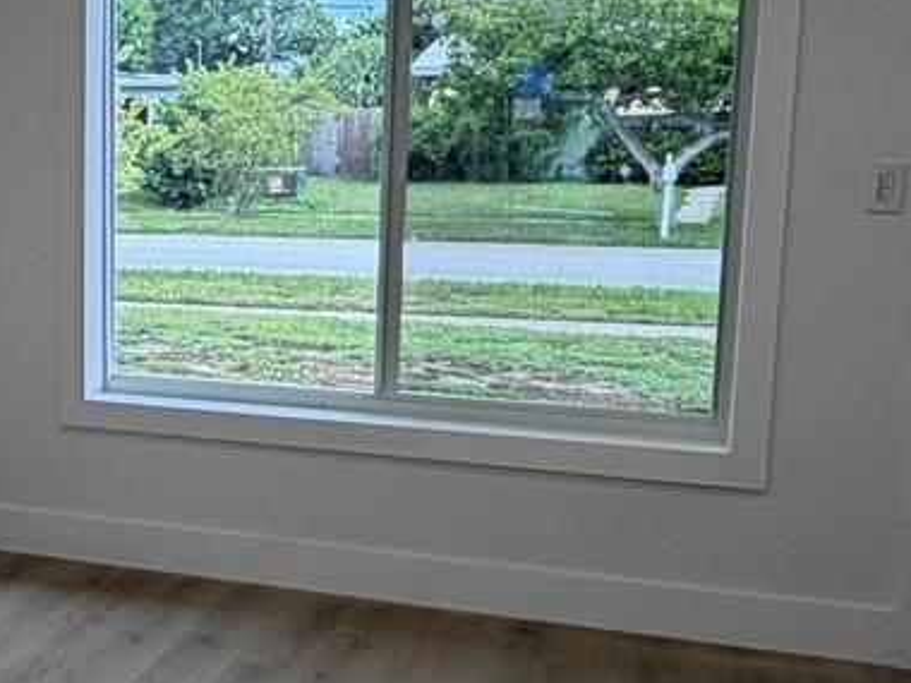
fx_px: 1553
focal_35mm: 59
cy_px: 343
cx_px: 29
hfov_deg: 30.7
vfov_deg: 24.8
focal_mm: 2.22
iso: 125
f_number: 2.2
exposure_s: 1/120
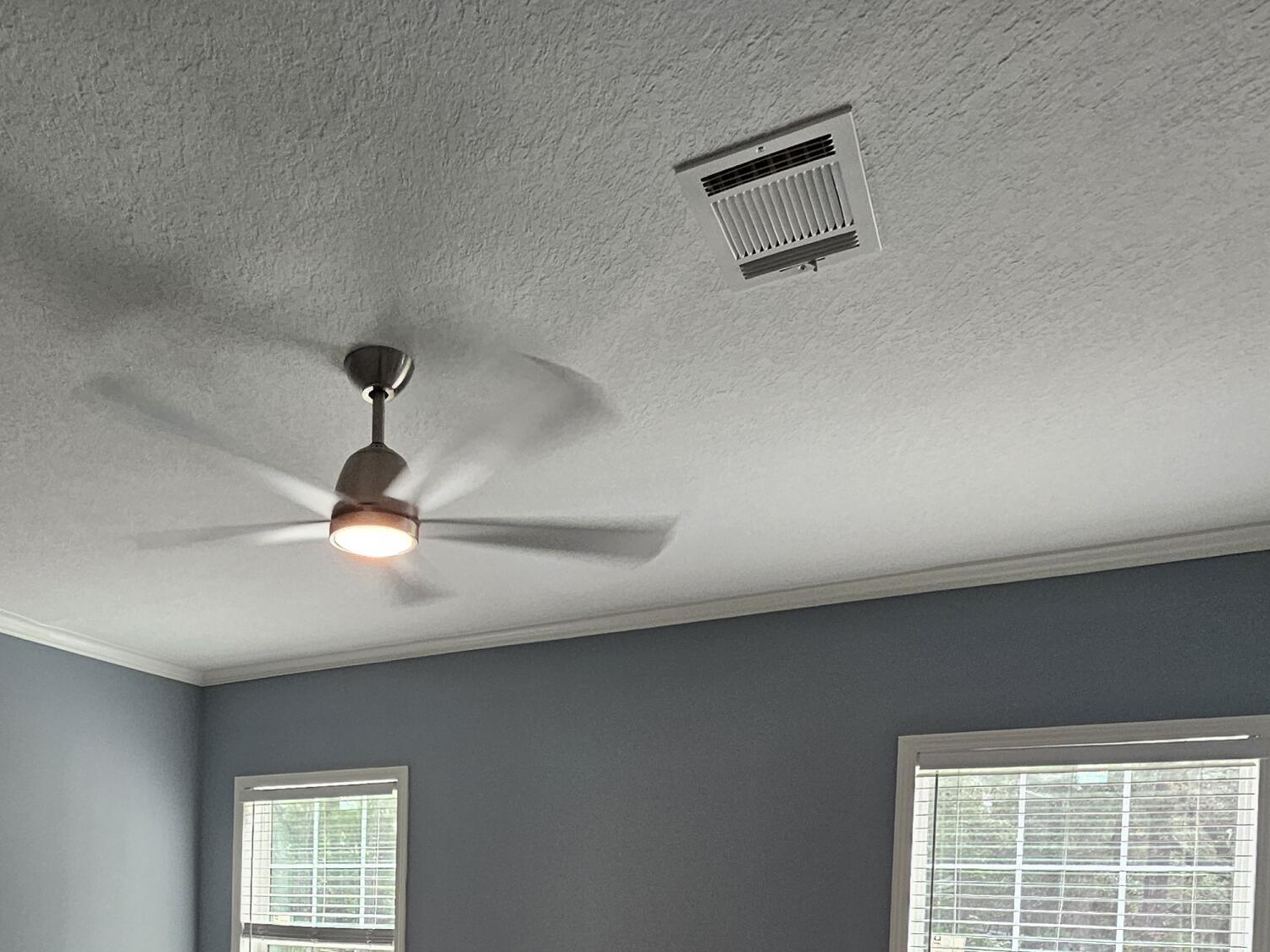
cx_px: 422
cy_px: 919
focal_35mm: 26
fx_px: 954
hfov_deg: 65.5
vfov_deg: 45.9
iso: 80
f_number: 2.2
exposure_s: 1/60
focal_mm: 1.74
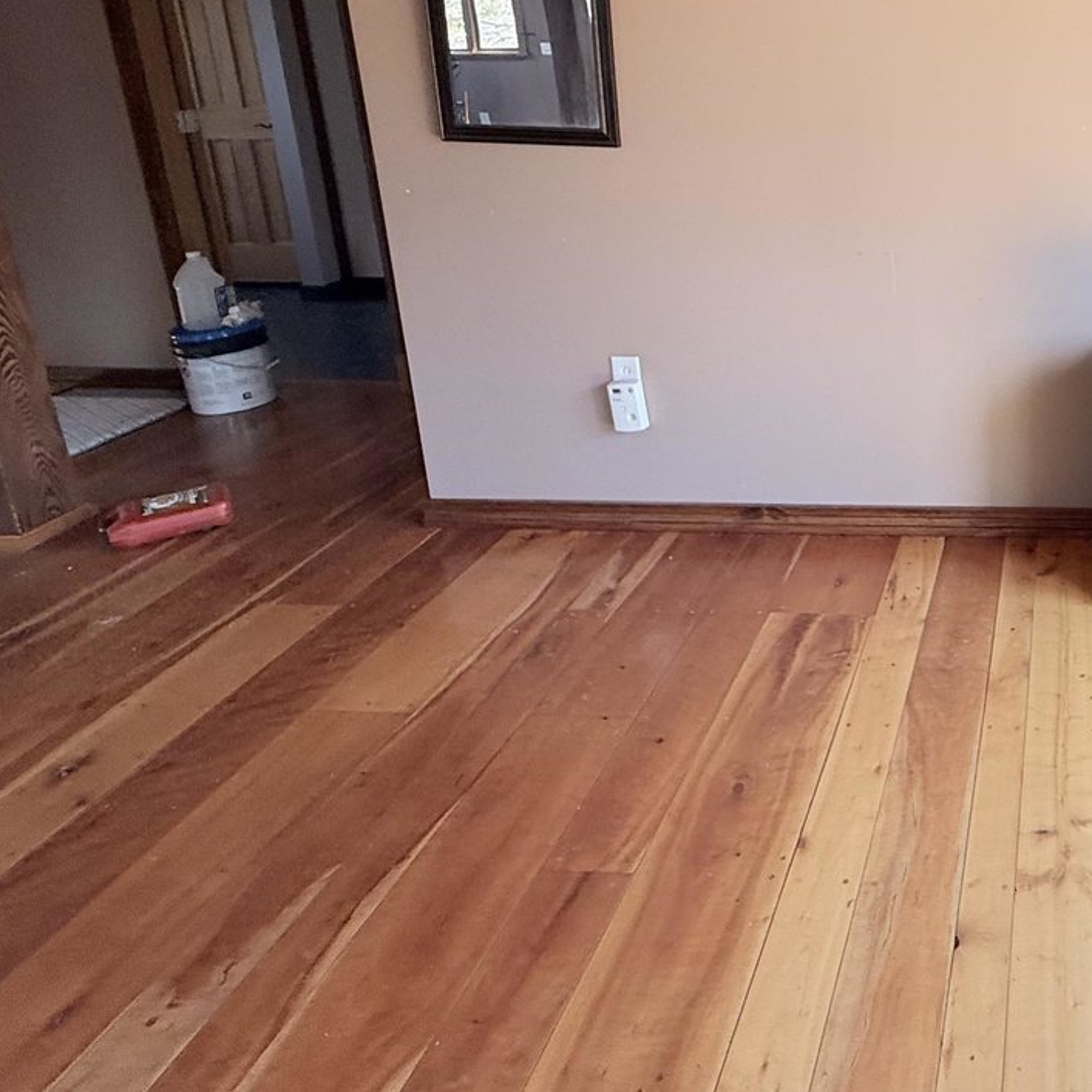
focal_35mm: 28
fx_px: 999
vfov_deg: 54.9
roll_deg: -0.7
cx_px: 1032
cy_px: 290
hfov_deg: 49.4
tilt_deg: -12.9
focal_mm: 2.22
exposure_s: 1/148
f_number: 2.2
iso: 50
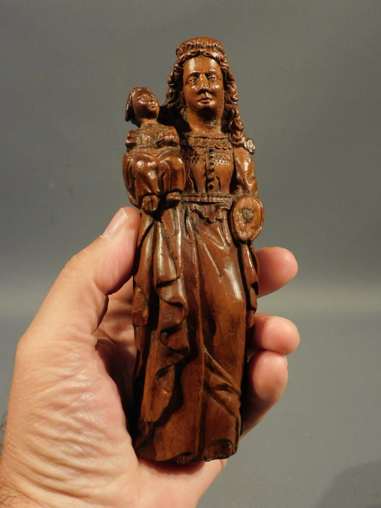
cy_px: 254
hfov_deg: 40.7
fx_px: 514
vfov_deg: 52.6
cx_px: 190
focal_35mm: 35
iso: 280
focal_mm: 6.3
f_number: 3.8
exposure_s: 1/30
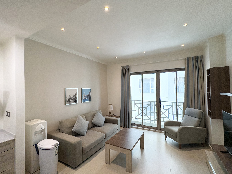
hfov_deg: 90.7
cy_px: 87
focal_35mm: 17
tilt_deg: +0.9
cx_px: 104
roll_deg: +1.1
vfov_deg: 74.7
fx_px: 114
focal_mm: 2.22
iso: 100
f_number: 2.2
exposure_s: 1/109
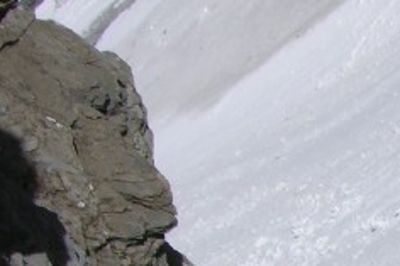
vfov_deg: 8.2
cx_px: 724
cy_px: 554
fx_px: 1754
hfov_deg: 12.0
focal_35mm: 158
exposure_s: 1/412
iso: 50
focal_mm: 8.9
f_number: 8
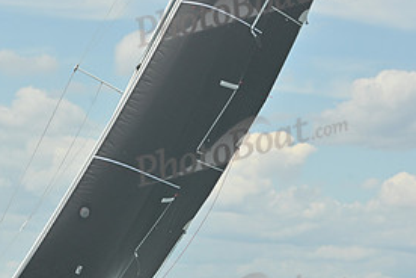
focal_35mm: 256
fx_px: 2958
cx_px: 59
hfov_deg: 8.0
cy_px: 247
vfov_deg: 5.4
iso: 320
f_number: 11
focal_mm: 122
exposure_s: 1/1250
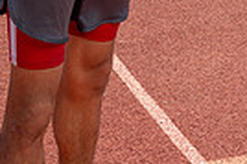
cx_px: 85
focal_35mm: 128
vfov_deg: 9.5
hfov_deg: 16.0
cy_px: -232
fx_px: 877
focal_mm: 38
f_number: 9
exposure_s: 1/200
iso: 125
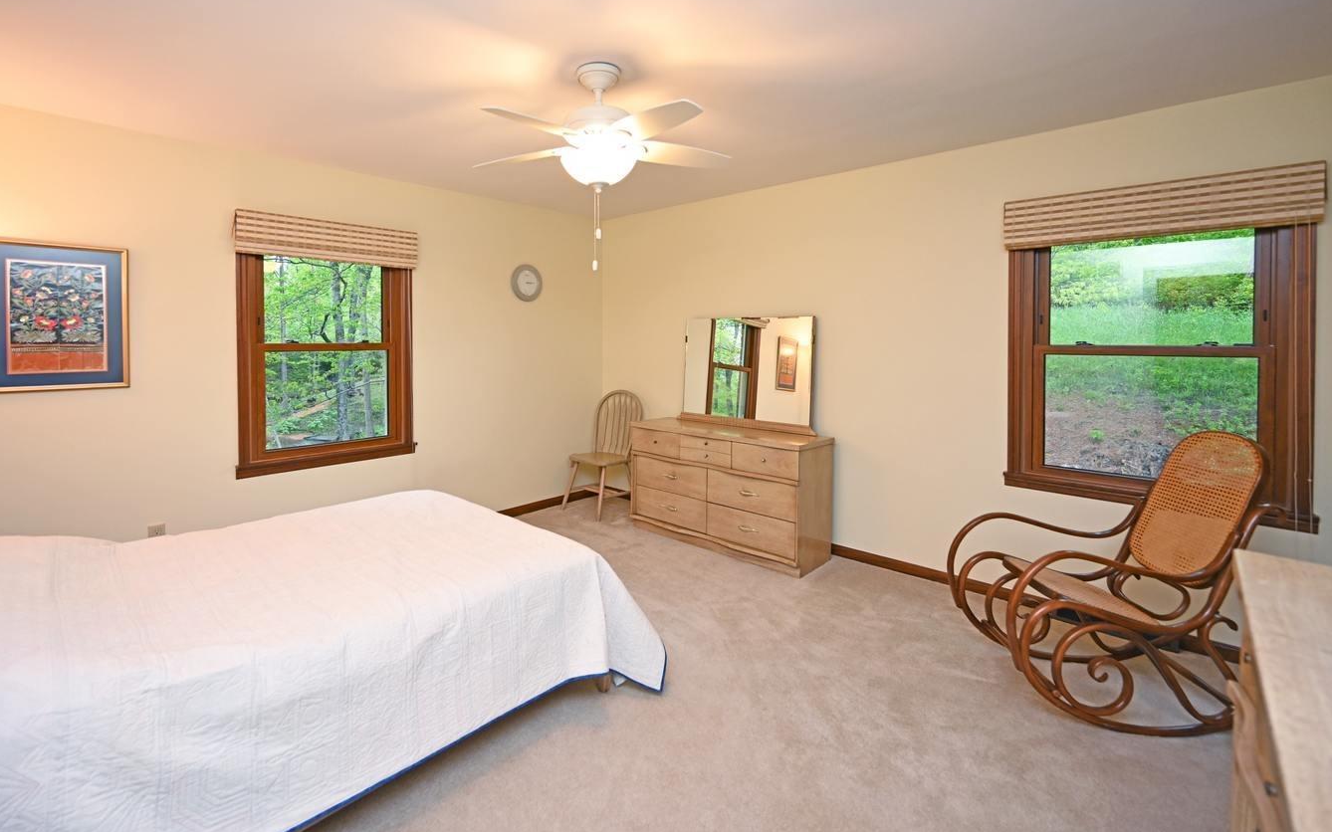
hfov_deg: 97.5
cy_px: 345
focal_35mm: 16
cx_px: 599
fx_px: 581
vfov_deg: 70.7
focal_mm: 14
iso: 500
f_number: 4
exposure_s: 1/60
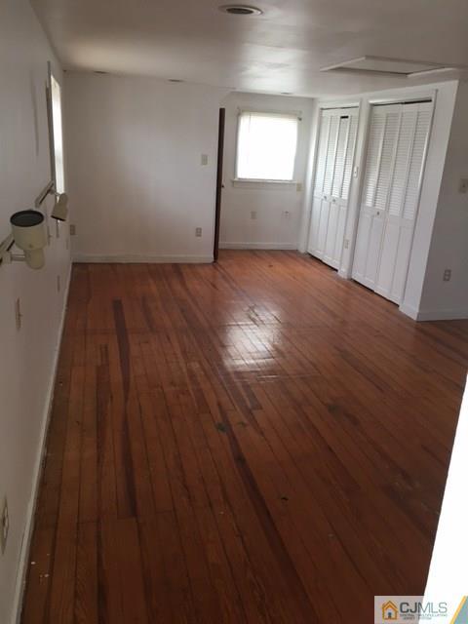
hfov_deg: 48.2
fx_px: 523
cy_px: 312
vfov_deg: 61.7
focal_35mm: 29
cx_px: 234
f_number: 2.2
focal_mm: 4.15
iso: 64
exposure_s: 1/30
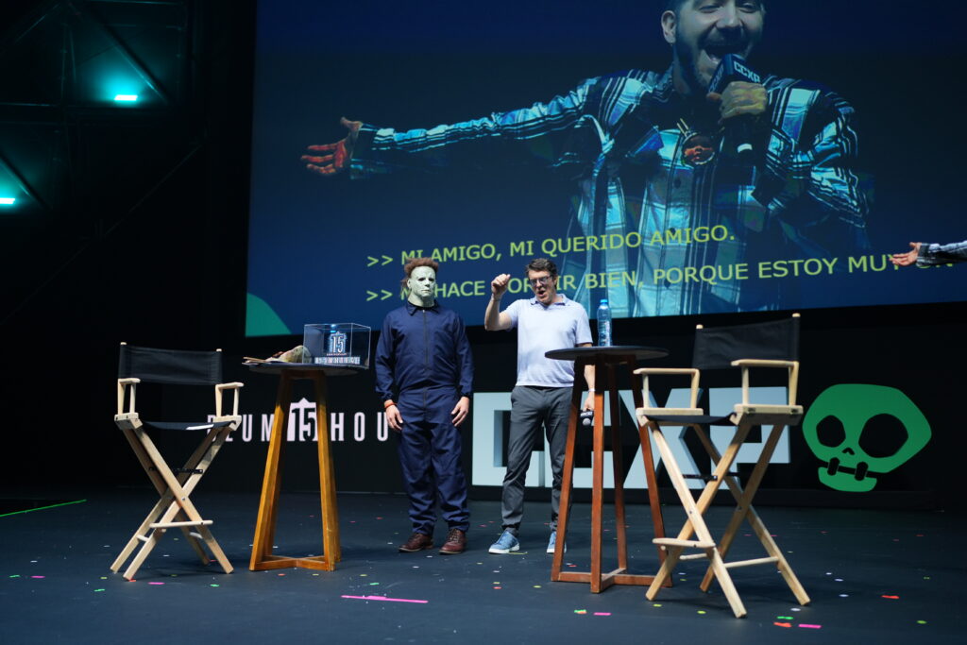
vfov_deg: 37.9
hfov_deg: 54.4
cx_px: 484
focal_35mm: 35
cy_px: 322
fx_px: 940
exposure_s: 1/500
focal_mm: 35
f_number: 1.6
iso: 640
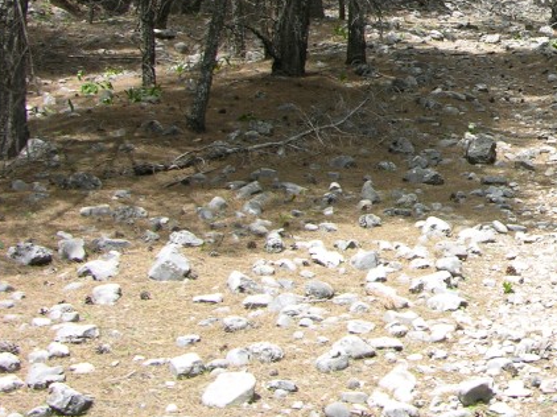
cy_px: 25
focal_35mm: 85
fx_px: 1367
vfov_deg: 17.1
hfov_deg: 21.5
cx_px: 659
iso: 50
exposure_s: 1/115
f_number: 4.5
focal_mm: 8.9
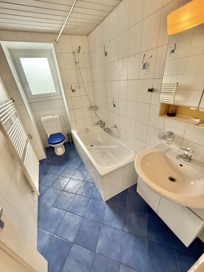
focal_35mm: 14
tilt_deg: -27.3
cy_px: 136
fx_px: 110
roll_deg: +4.2
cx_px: 102
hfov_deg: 85.7
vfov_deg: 102.1
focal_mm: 2.22
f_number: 2.2
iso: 250
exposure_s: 1/99
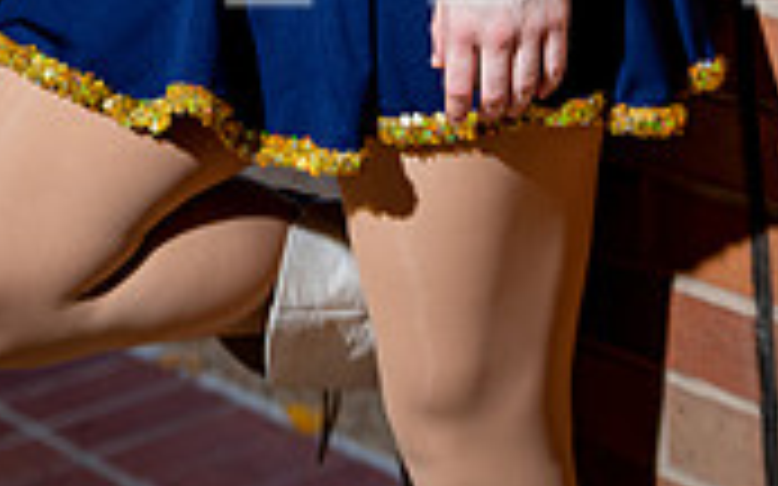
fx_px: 2755
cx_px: 387
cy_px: -446
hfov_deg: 16.1
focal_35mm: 130
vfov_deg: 9.5
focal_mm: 49
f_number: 2.8
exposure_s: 1/250
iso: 100
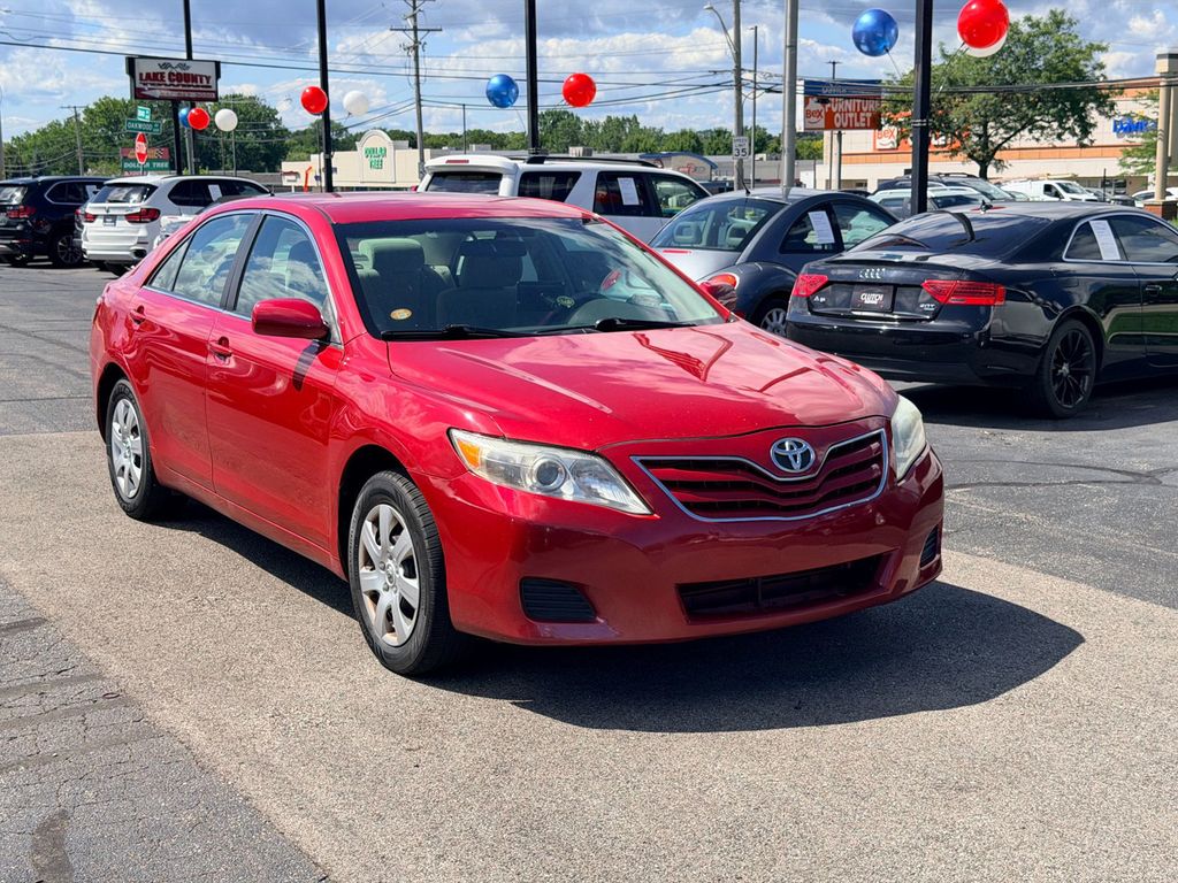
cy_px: 442
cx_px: 589
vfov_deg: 30.3
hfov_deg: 39.7
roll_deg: +1.4
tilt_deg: -9.2
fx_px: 1633
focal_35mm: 48
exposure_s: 1/4329
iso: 80
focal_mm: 6.76
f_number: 1.78
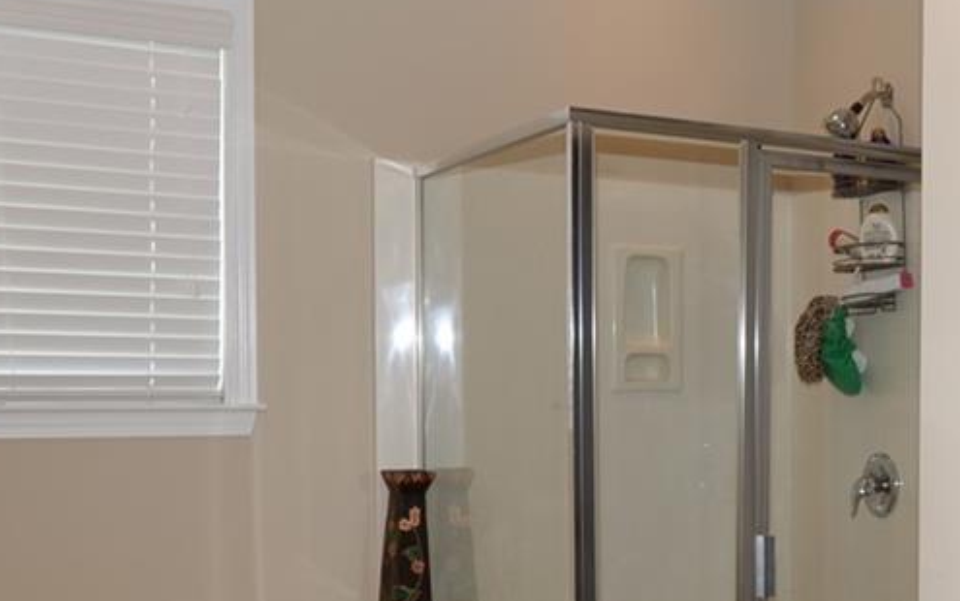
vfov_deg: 21.8
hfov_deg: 31.5
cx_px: 999
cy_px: 464
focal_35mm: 59
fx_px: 1545
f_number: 4
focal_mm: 14
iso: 100
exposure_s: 1/60
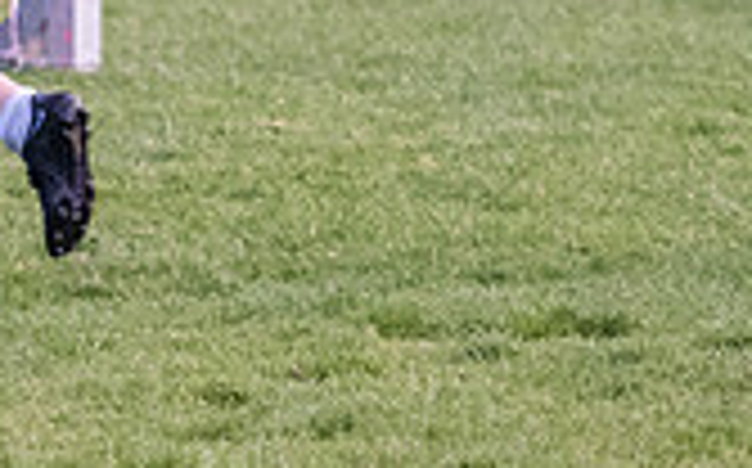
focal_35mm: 782
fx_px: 16010
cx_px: -167
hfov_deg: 2.7
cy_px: -335
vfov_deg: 1.7
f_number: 2.8
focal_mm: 106
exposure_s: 1/1000
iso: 3200
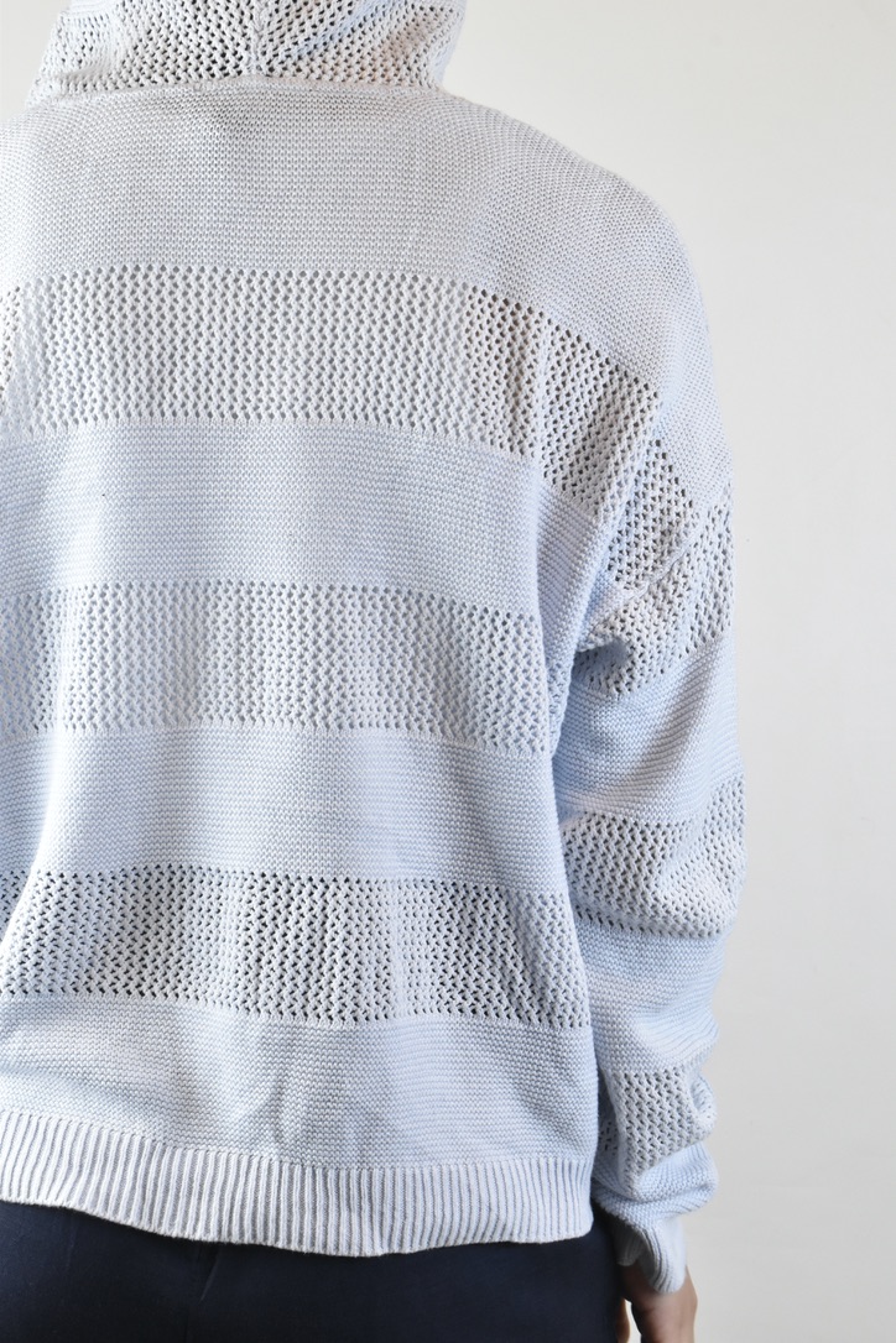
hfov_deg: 18.2
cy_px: 672
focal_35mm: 75
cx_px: 448
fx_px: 2800
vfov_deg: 27.0
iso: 1600
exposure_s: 1/60
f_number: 16
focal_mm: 50
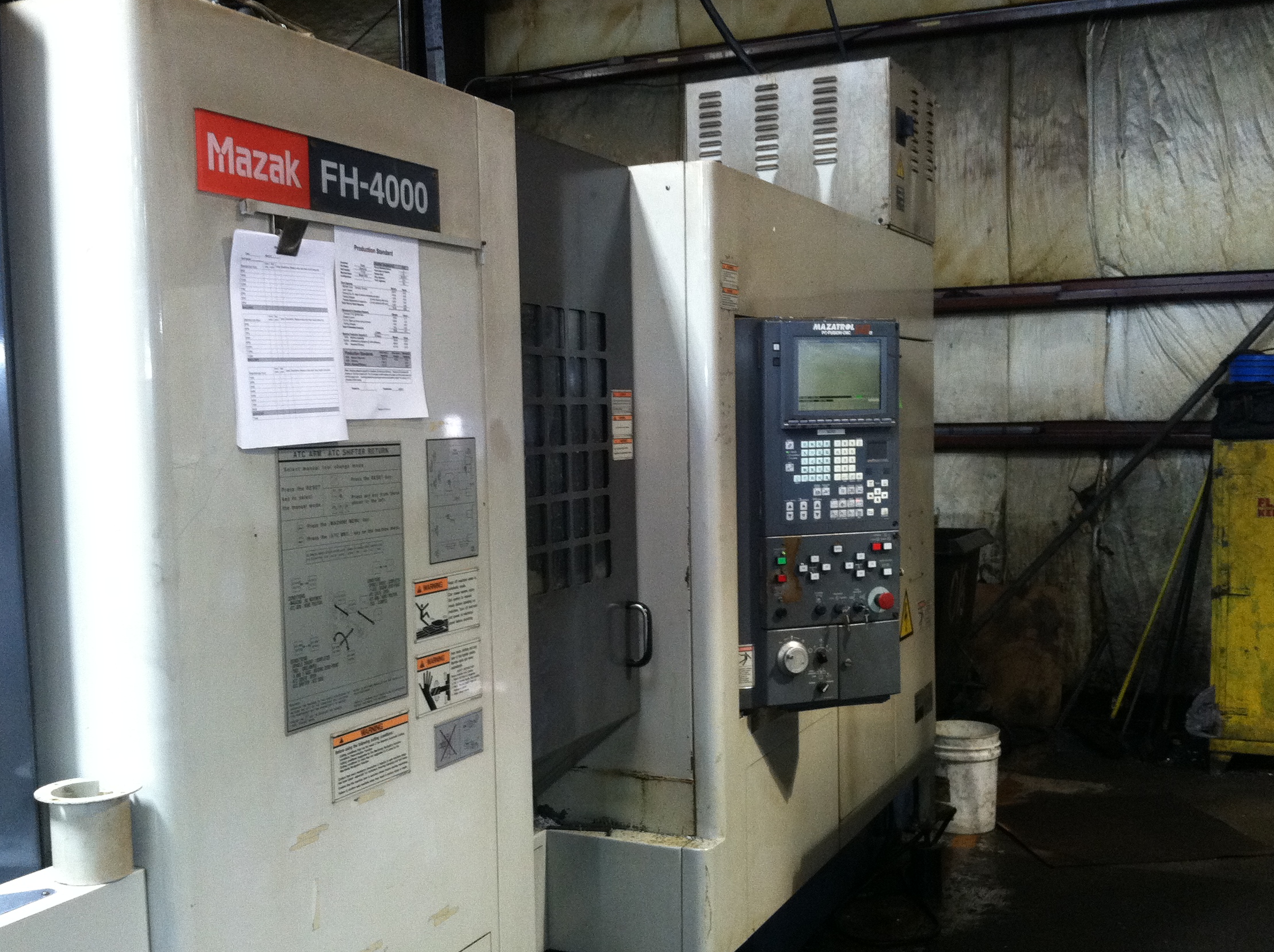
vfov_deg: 35.0
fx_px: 1507
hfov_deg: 45.8
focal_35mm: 41
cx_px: 635
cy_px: 513
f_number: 2.8
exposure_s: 1/15
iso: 200
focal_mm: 3.85
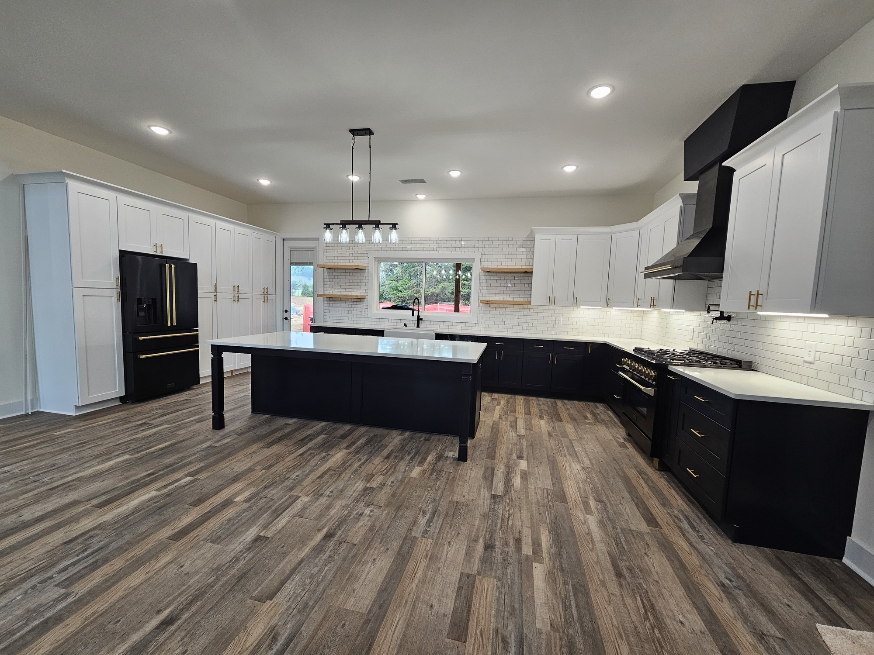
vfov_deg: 89.9
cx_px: 437
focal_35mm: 13
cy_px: 328
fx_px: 328
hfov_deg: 106.2
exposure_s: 1/60
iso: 100
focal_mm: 2.2
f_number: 2.2
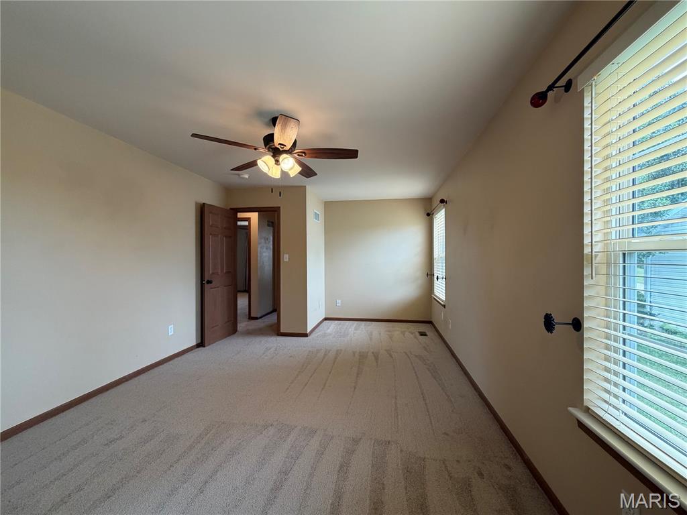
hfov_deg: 102.1
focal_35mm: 14
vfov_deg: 85.7
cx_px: 344
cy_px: 258
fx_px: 278
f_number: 2.2
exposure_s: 1/120
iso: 250
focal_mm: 2.22
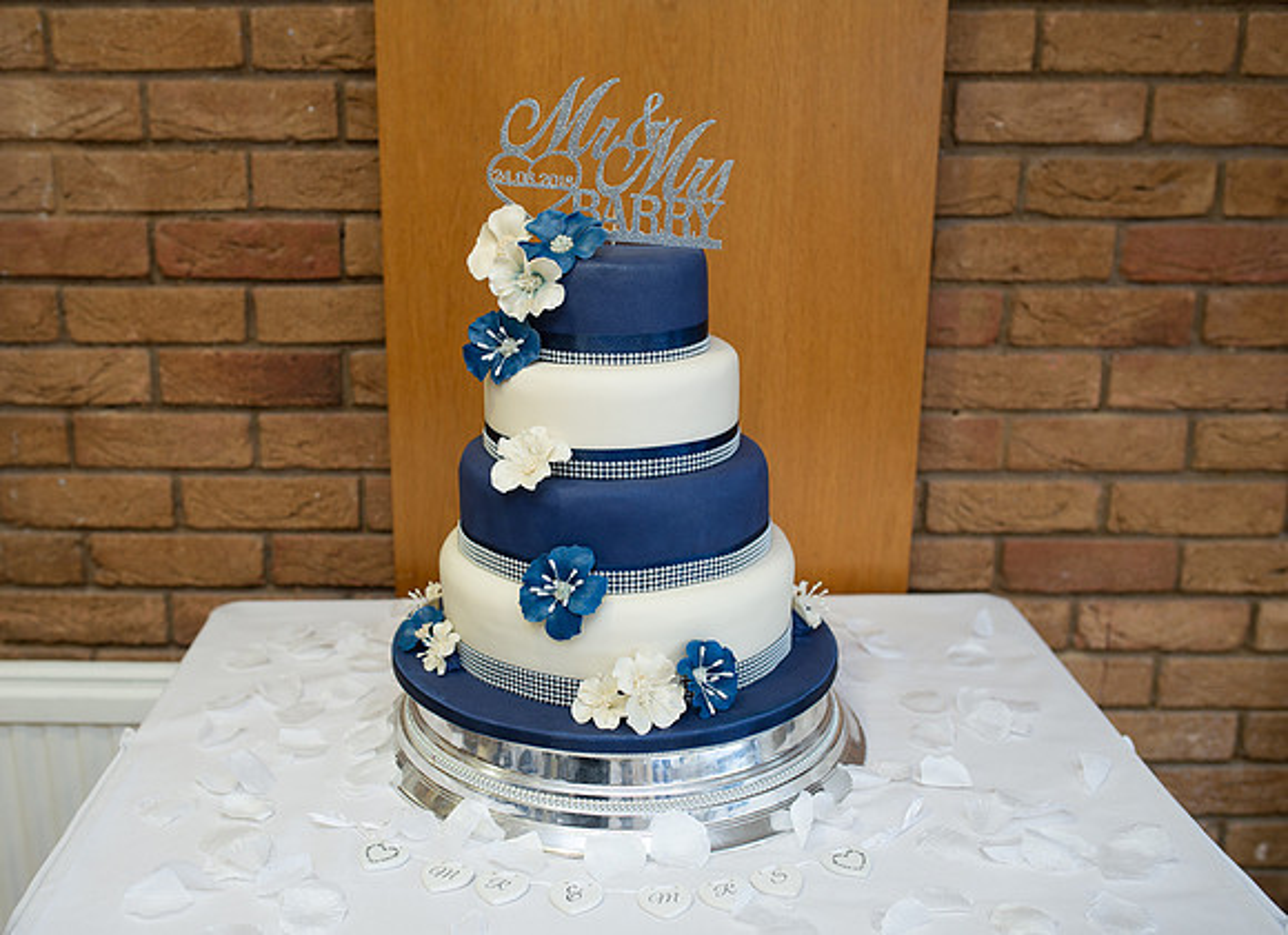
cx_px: 585
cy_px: 467
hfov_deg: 49.6
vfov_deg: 37.1
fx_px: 1392
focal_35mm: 38
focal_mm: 35
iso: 250
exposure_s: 1/100
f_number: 3.2
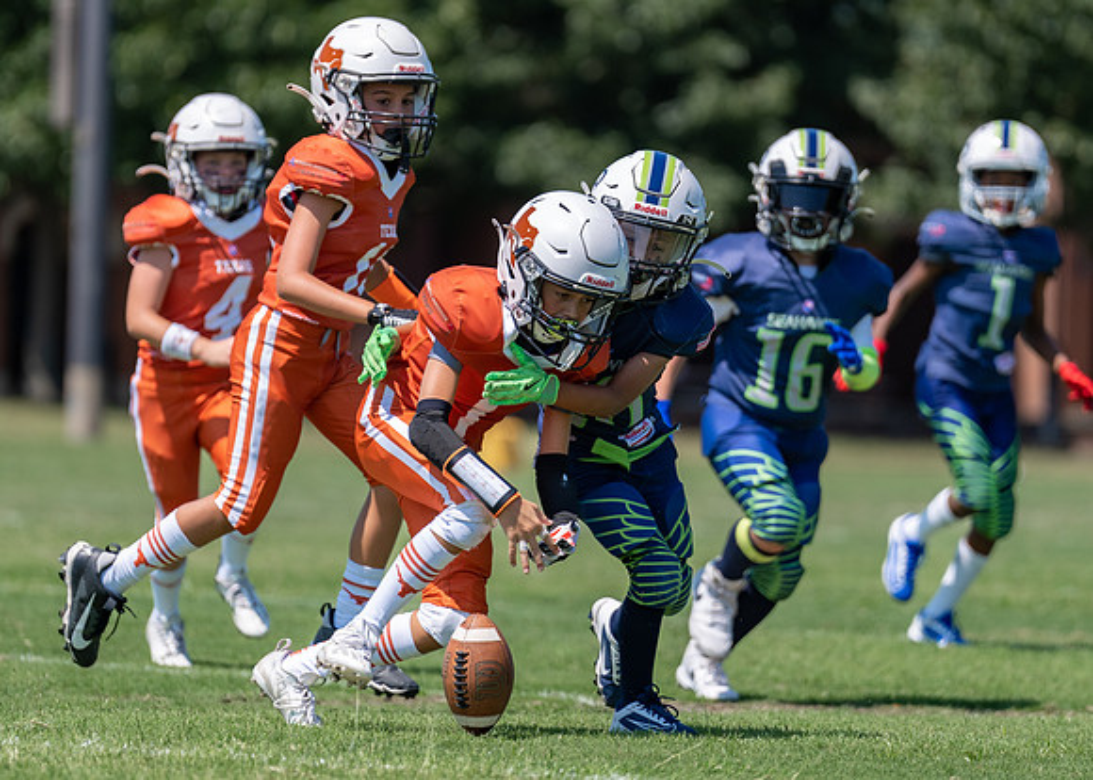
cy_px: 355
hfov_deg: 6.1
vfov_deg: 4.4
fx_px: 10178
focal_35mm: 328
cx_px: 570
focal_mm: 200
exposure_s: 1/2000
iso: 100
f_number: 2.8
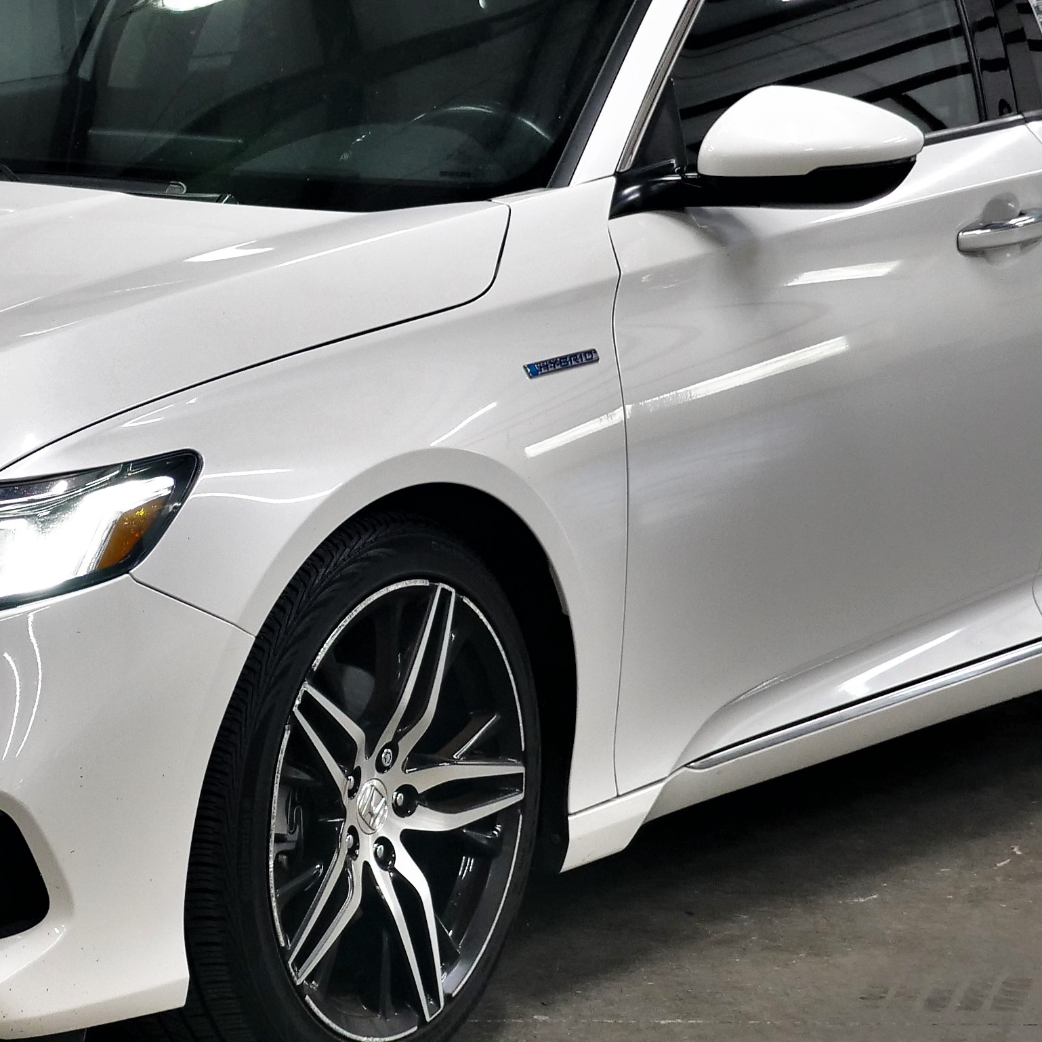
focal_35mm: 137
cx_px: 156
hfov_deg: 12.7
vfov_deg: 12.7
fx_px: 4666
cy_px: 366
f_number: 2.8
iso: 250
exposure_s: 1/60
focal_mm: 23
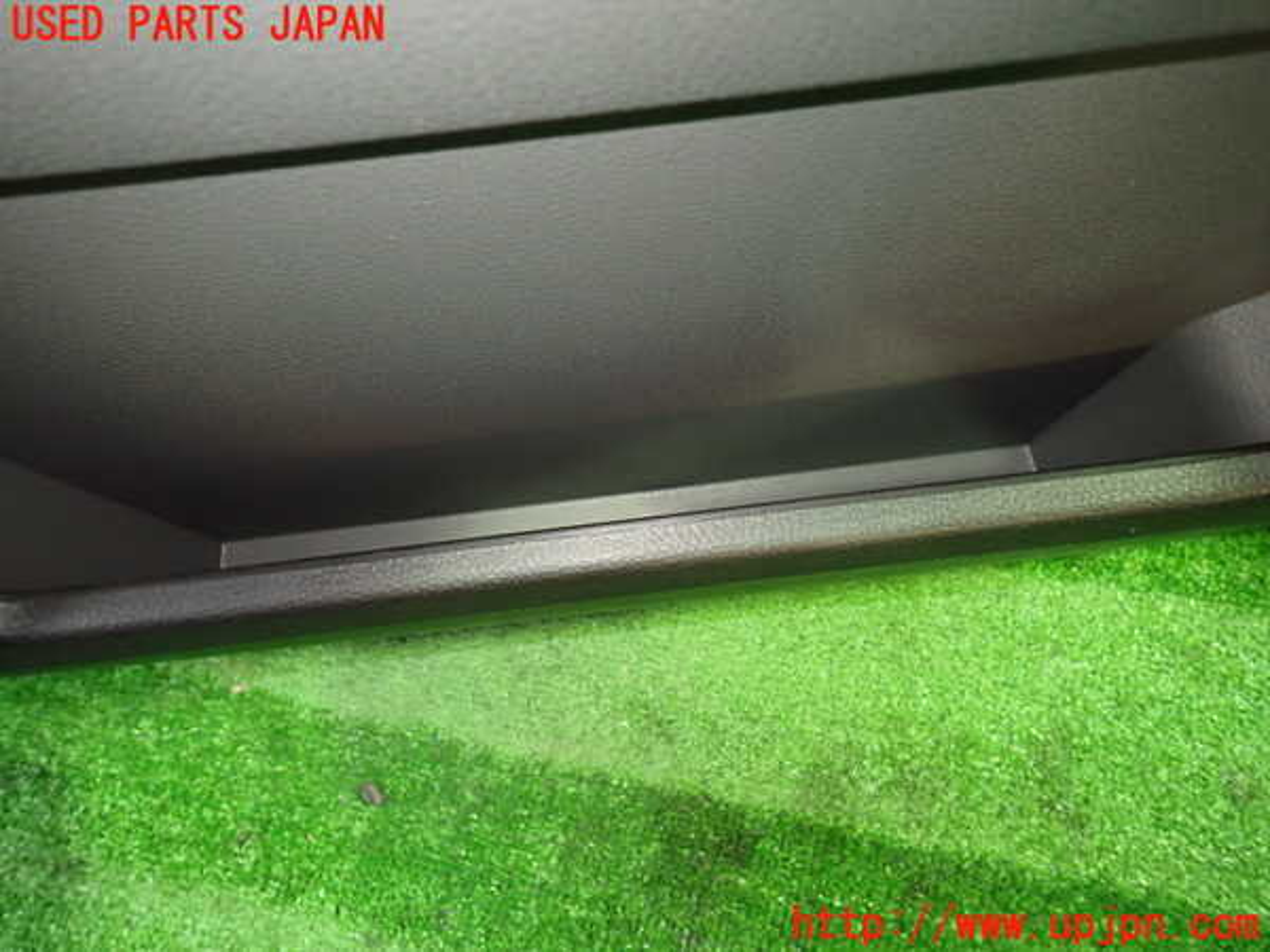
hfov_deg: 69.4
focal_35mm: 25
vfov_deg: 54.9
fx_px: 917
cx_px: 635
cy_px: 476
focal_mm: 4.5
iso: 640
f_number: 2
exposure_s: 1/30
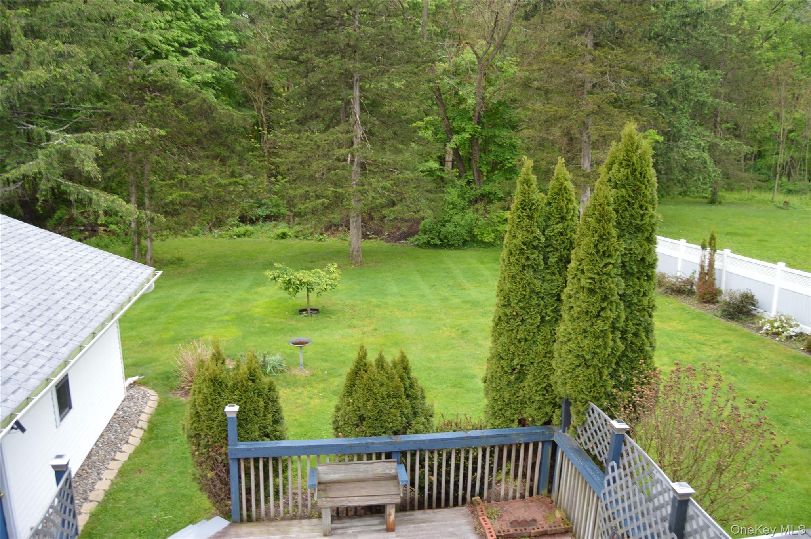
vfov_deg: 47.8
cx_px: 406
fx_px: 608
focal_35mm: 27
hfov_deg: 67.4
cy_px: 270
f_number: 4
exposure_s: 1/50
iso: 100
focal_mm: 18
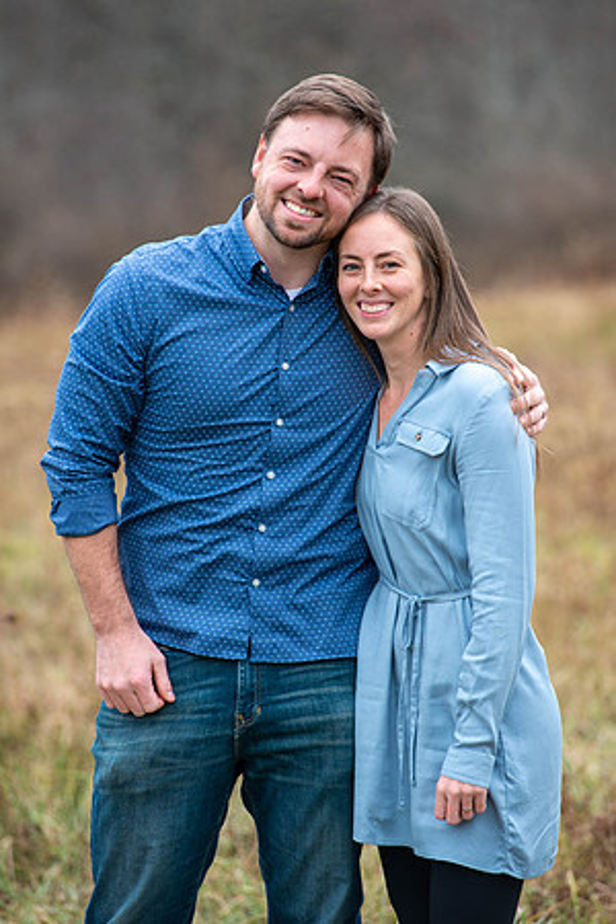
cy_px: 462
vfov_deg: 11.1
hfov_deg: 7.4
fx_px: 4748
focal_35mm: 185
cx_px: 308
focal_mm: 185
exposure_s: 1/250
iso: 320
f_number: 5
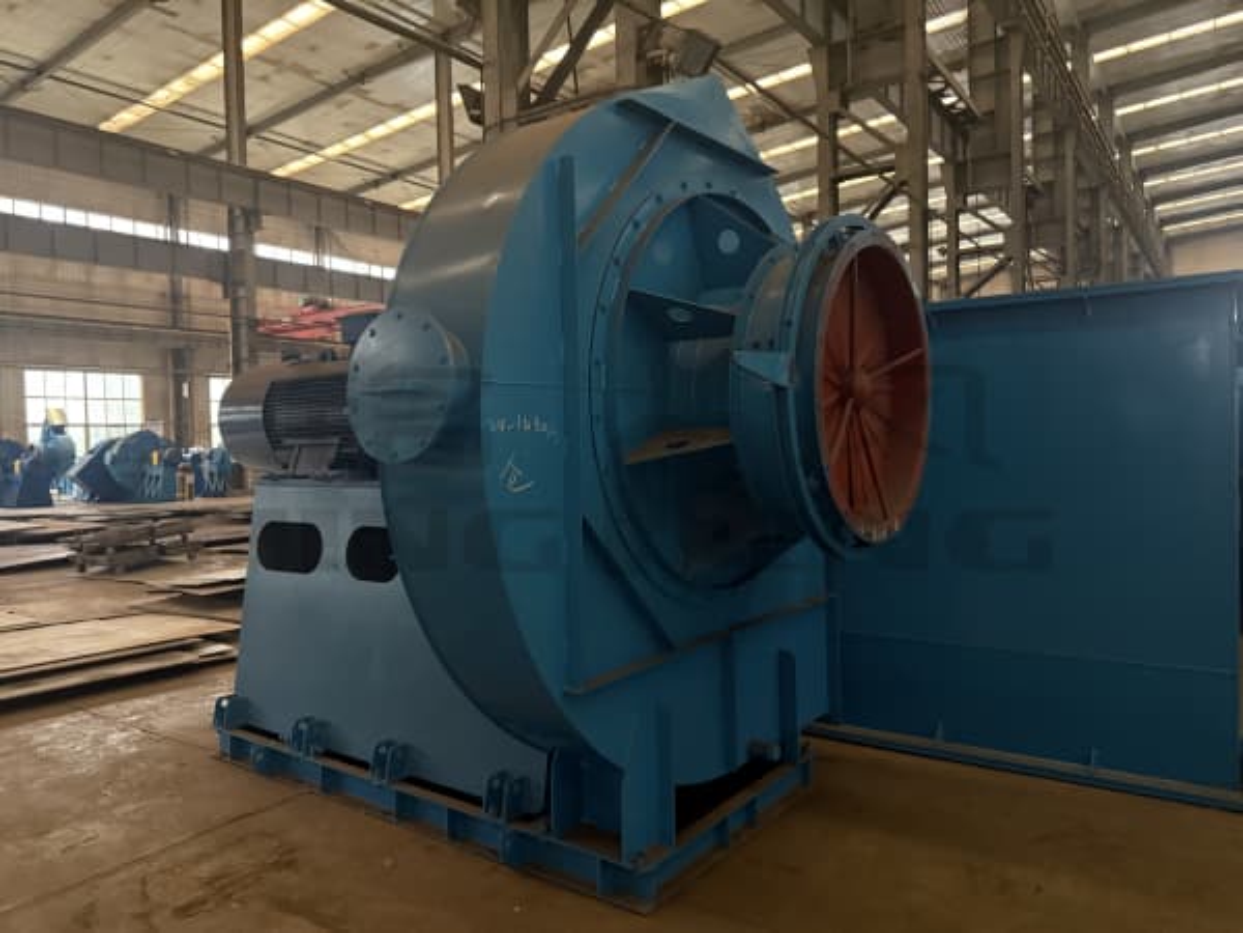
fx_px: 862
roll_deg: +1.8
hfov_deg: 71.6
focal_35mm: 24
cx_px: 622
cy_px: 466
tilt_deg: -1.0
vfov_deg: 56.8
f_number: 1.78
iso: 1250
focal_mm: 6.76
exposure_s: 1/30
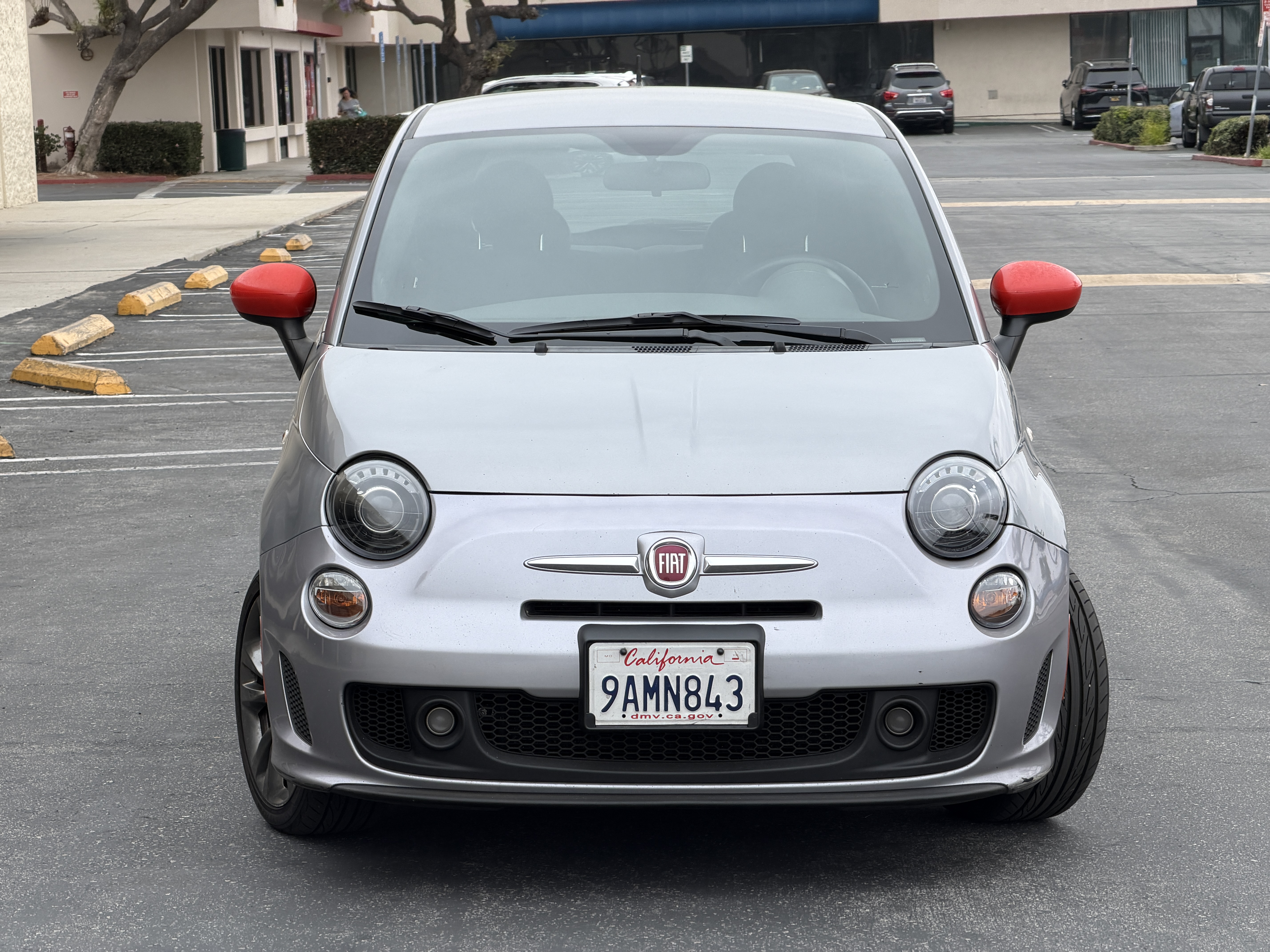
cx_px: 635
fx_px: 3669
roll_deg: +2.4
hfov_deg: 19.6
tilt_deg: -6.5
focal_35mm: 100
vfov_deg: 14.8
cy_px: 476
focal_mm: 16.89
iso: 40
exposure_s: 1/638
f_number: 2.8
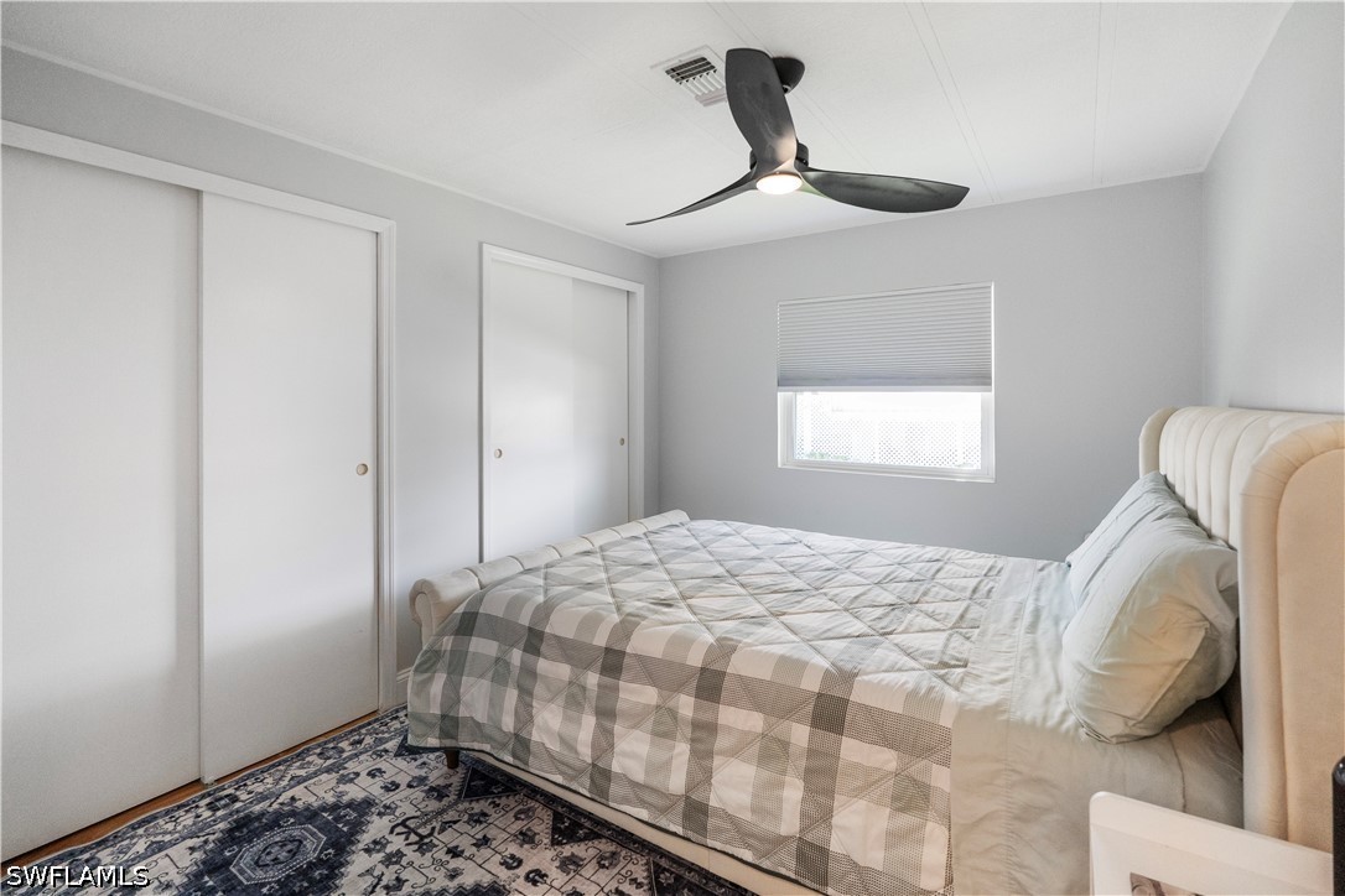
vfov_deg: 73.7
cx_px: 672
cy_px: 448
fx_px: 598
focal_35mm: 16
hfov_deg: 96.7
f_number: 4
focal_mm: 16
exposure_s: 1/160
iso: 1250
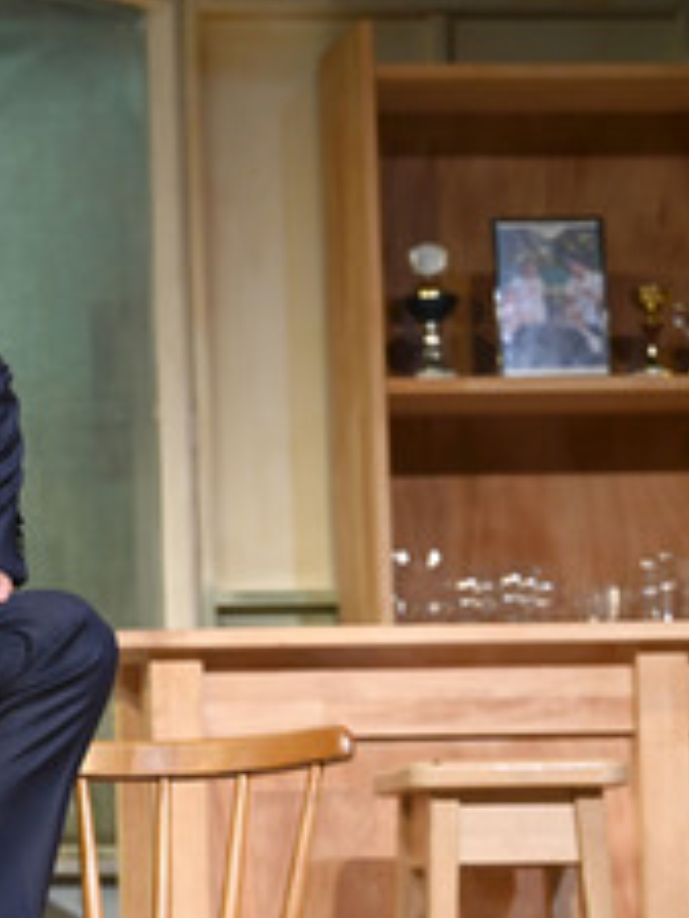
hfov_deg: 8.8
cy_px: 553
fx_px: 4405
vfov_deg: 11.9
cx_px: -174
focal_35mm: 166
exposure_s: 1/60
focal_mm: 86
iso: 1250
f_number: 6.3
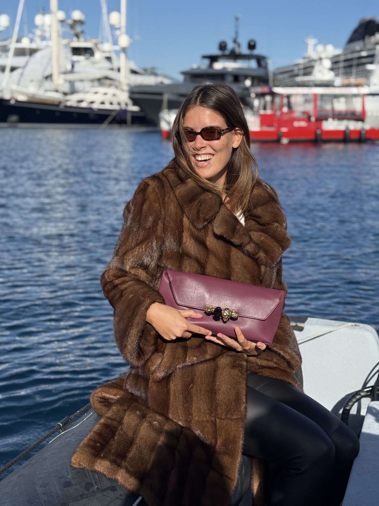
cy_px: 253
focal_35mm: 48
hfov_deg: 30.3
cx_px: 190
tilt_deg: -11.7
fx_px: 701
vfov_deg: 39.7
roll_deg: -1.0
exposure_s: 1/4878
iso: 64
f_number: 1.78
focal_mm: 6.76
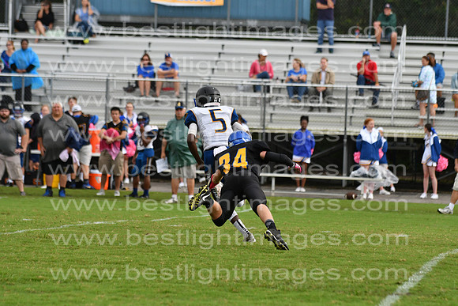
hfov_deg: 9.8
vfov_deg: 6.5
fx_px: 2672
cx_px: 229
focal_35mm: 210
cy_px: 153
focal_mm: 140
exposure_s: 1/4000
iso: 800
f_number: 3.5
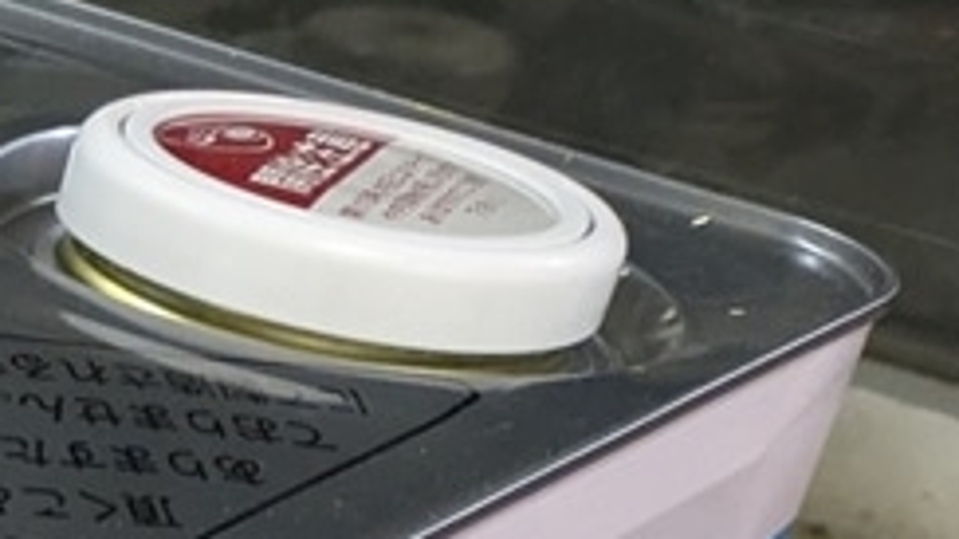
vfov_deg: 8.2
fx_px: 3406
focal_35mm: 134
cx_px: -1026
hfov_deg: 13.5
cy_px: 1367
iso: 484
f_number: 1.89
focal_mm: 5.43
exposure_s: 1/33.3
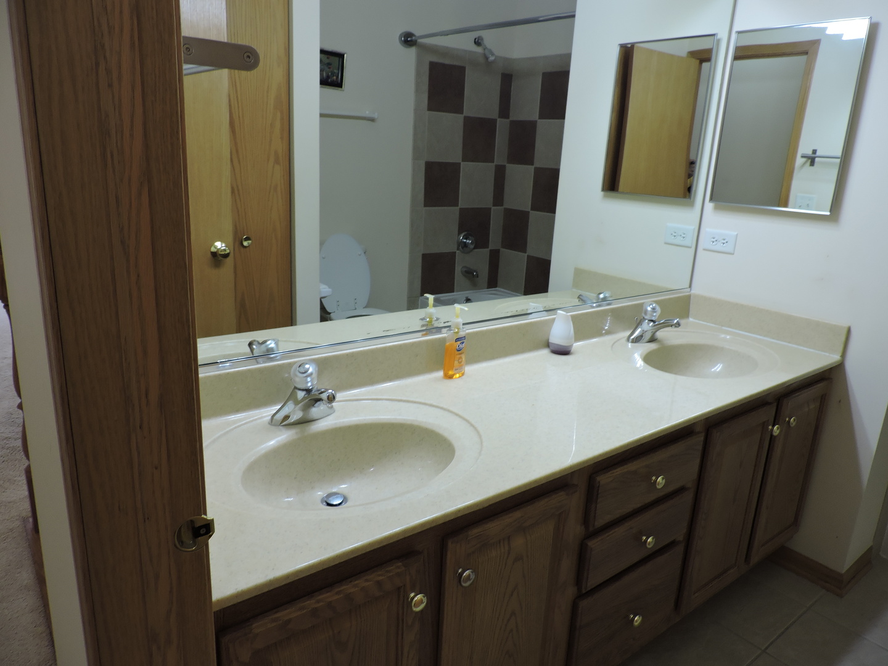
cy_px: 333
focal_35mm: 24
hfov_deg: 71.6
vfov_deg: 56.8
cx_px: 444
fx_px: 616
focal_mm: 4.3
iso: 125
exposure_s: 1/30
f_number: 3
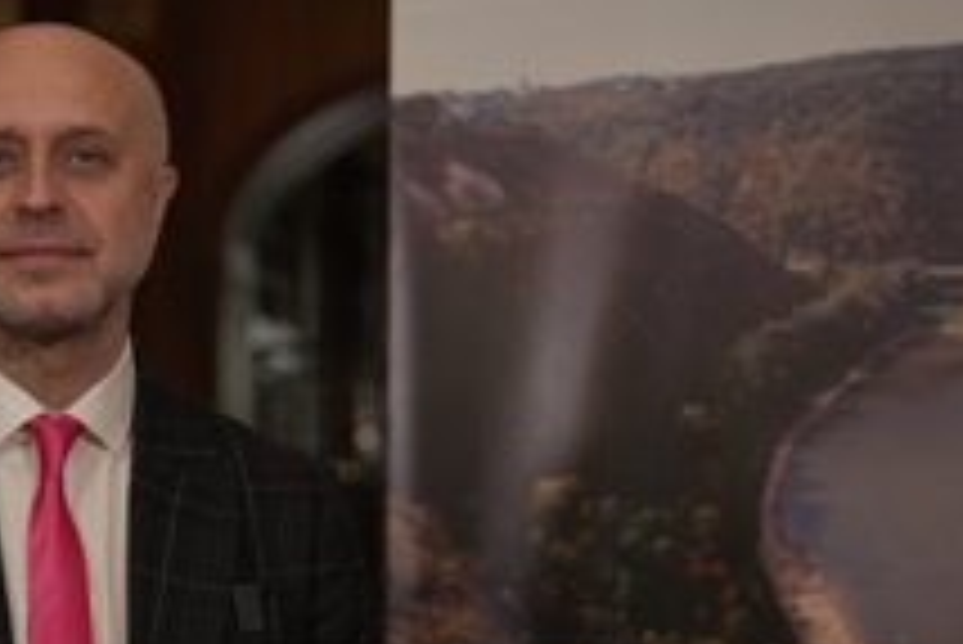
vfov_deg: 13.8
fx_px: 2650
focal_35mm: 99
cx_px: 180
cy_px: 511
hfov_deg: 20.3
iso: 500
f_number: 2.8
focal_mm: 53
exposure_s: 1/125
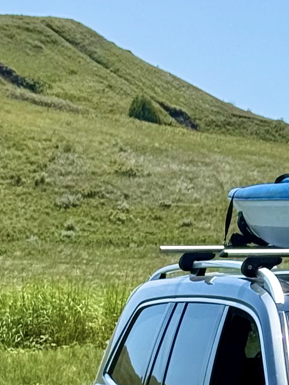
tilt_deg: -6.1
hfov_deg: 7.0
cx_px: 451
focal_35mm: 210
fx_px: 2339
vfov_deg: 9.2
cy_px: 551
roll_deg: -0.3
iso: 64
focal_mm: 6.76
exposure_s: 1/6024
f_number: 1.78
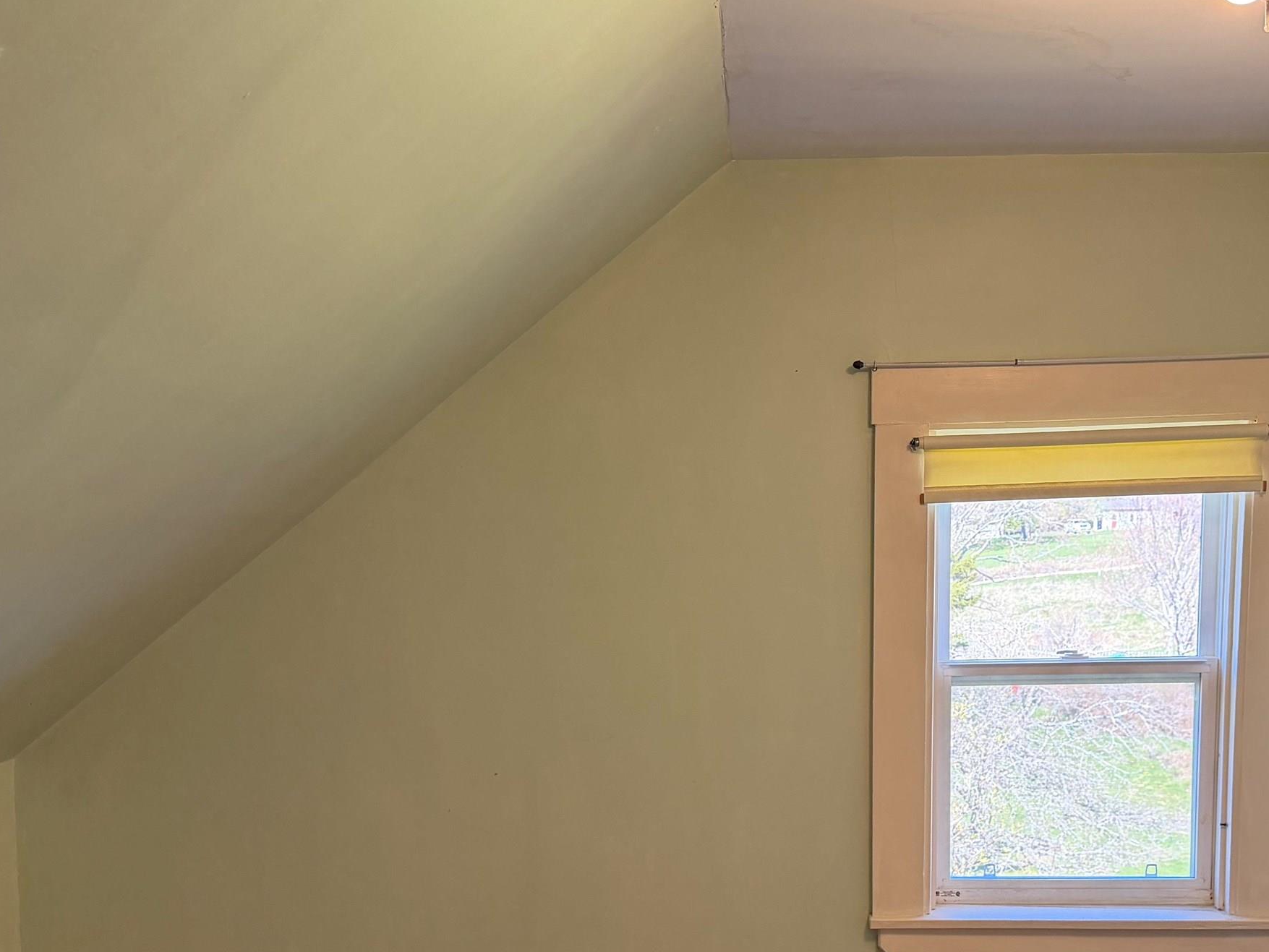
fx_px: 1540
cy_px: 750
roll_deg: +1.5
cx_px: 727
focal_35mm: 42
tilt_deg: -6.2
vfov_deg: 33.5
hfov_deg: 44.7
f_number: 1.78
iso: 200
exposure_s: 1/189
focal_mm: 6.76
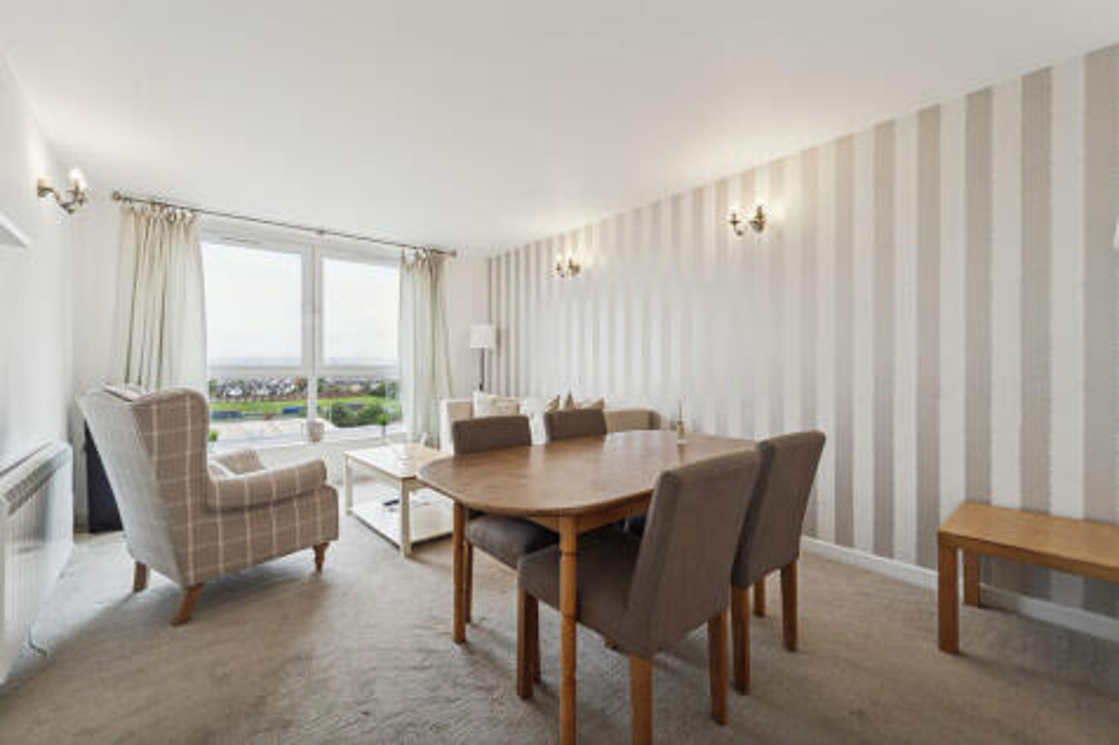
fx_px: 435
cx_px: 560
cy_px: 372
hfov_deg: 104.3
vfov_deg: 81.2
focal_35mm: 14
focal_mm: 14
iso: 400
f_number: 5.6
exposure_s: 1/160
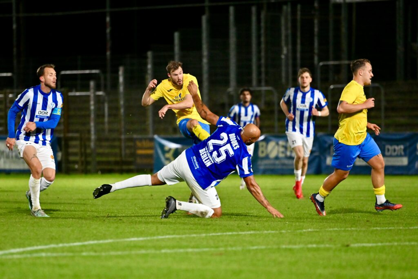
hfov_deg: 10.3
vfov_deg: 6.9
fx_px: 2322
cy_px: 140
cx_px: 209
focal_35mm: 200
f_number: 2.8
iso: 3200
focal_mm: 200
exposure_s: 1/1600
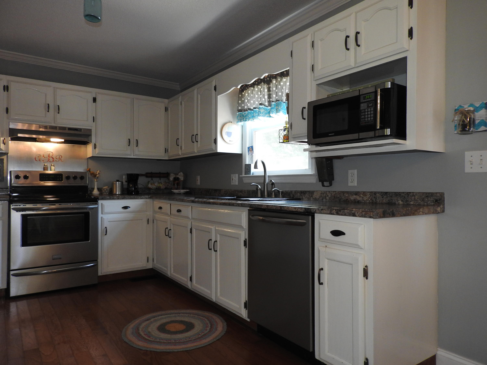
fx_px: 338
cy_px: 182
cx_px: 244
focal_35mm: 24
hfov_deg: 71.6
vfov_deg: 56.8
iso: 200
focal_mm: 4.3
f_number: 3.3
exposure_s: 1/30
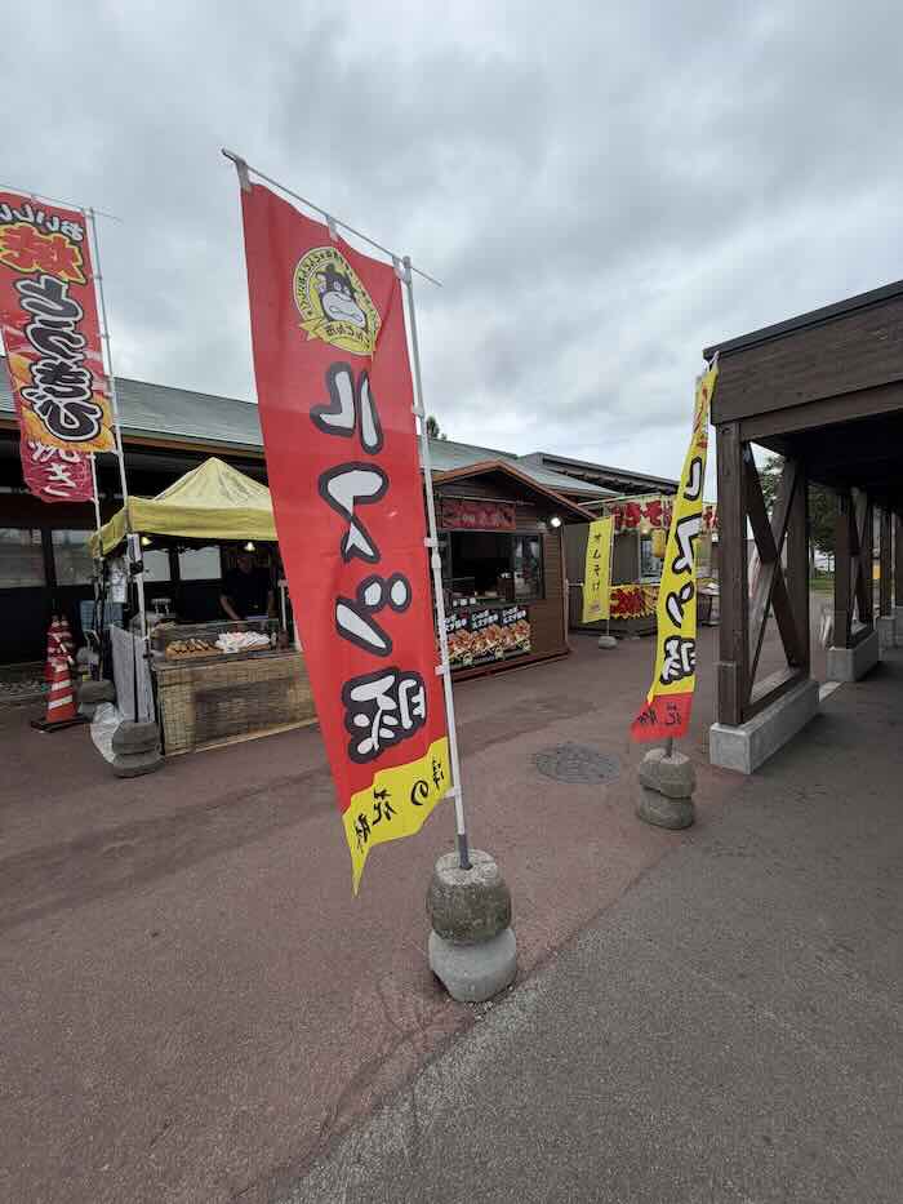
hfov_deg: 85.7
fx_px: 487
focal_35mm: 14
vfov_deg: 102.1
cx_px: 452
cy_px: 602
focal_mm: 2.22
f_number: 2.2
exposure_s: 1/770
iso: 20
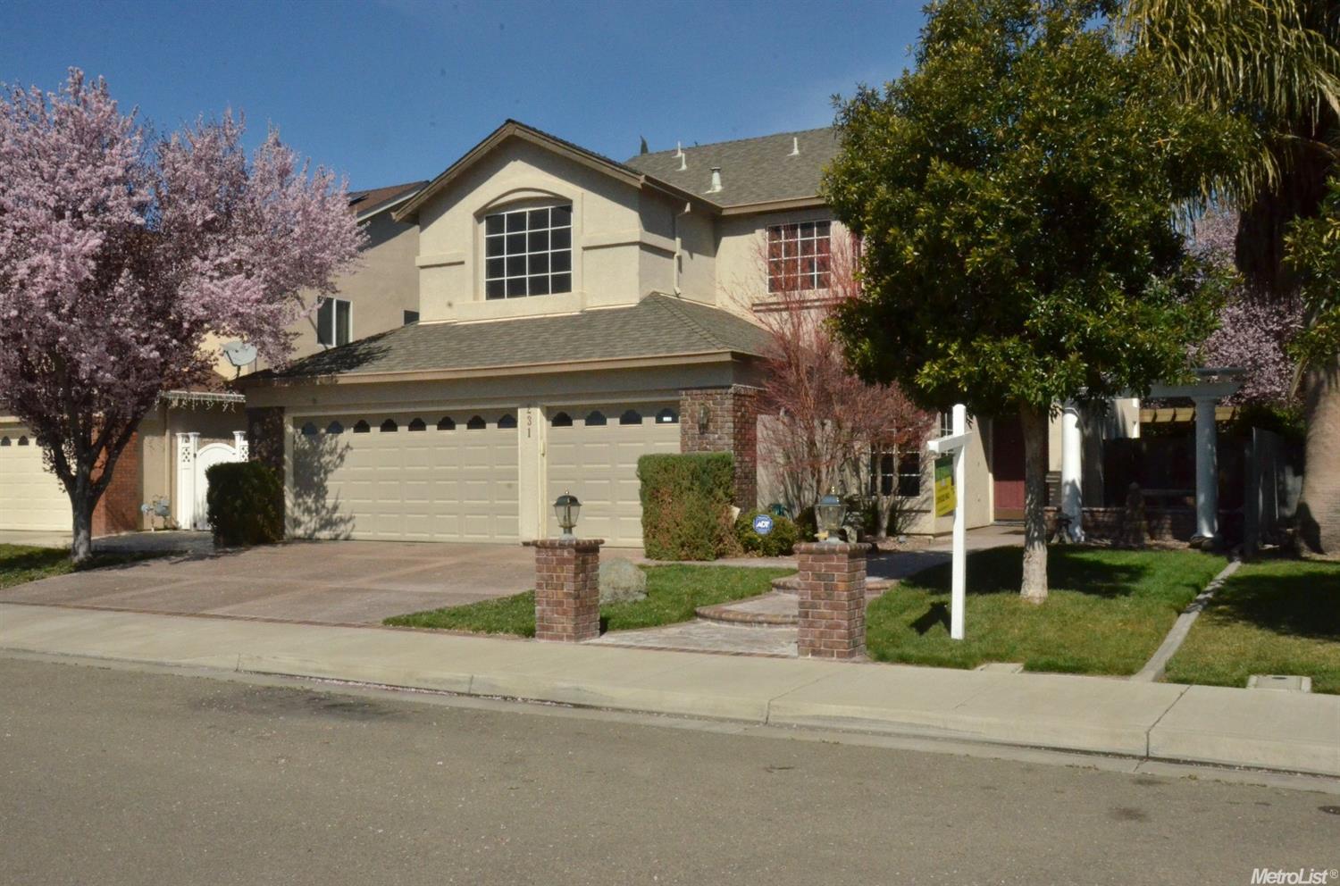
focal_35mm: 33
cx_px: 670
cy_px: 443
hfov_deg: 57.3
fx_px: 1225
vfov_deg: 39.8
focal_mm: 22
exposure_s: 1/1250
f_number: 25
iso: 2000
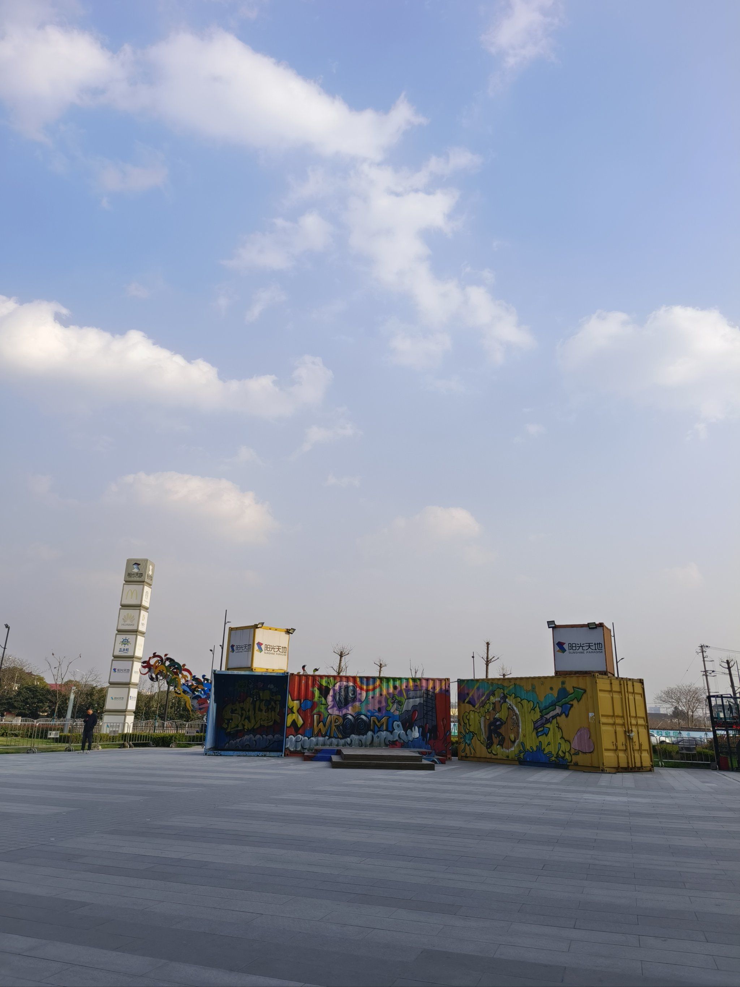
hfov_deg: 58.9
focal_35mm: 23
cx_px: 370
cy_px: 494
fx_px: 656
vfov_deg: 73.9
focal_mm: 5.5
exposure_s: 1/625
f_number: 1.75
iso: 100
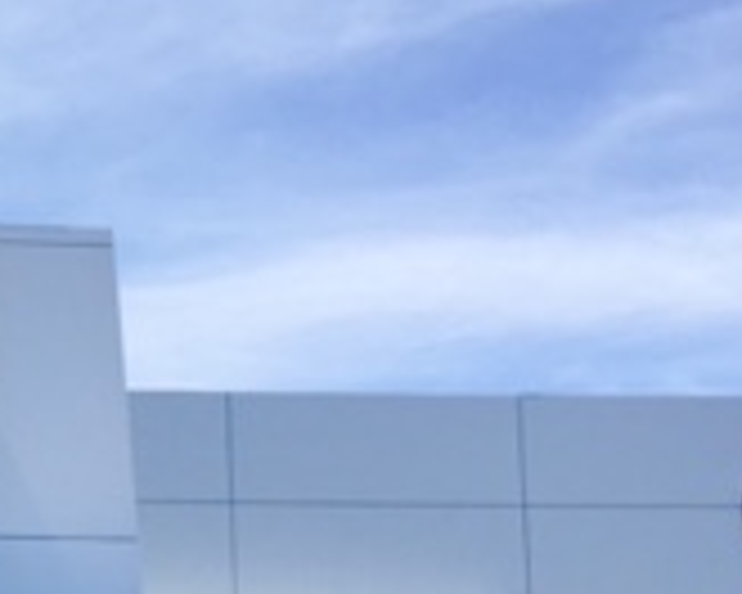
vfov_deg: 13.7
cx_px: -391
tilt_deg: +7.7
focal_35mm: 110
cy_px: 666
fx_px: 2416
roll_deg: -1.4
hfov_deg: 15.9
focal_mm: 4.15
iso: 32
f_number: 2.2
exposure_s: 1/1883
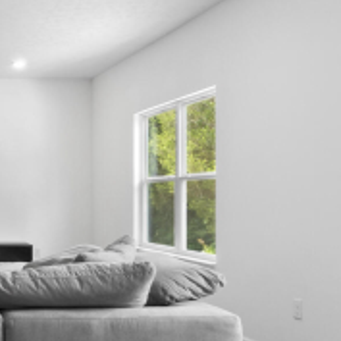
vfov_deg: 31.6
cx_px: -87
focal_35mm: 54
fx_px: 602
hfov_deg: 27.2
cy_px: 181
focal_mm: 10
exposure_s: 1/6
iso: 400
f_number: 10
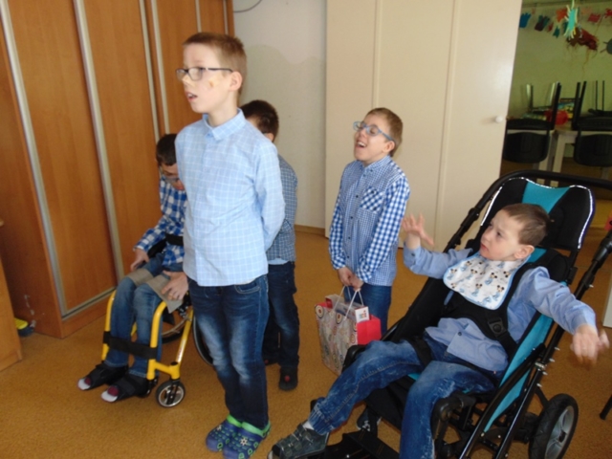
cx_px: 306
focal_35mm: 25
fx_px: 442
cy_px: 230
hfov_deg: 69.4
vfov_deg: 54.9
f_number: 3
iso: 200
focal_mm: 4.5
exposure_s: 1/30
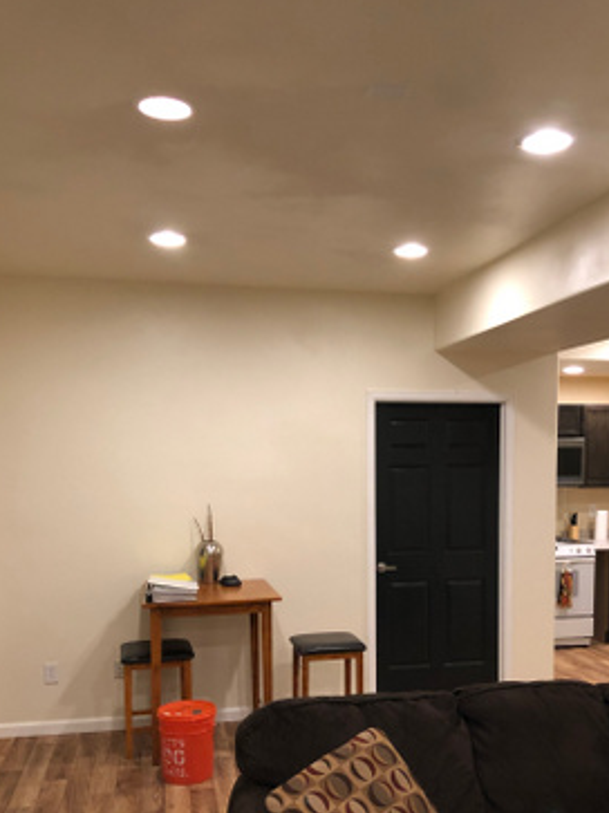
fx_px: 868
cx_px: 354
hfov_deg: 38.5
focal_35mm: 37
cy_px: 526
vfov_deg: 49.5
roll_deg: +0.4
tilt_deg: -2.2
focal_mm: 4
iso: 80
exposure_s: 1/15
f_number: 1.8
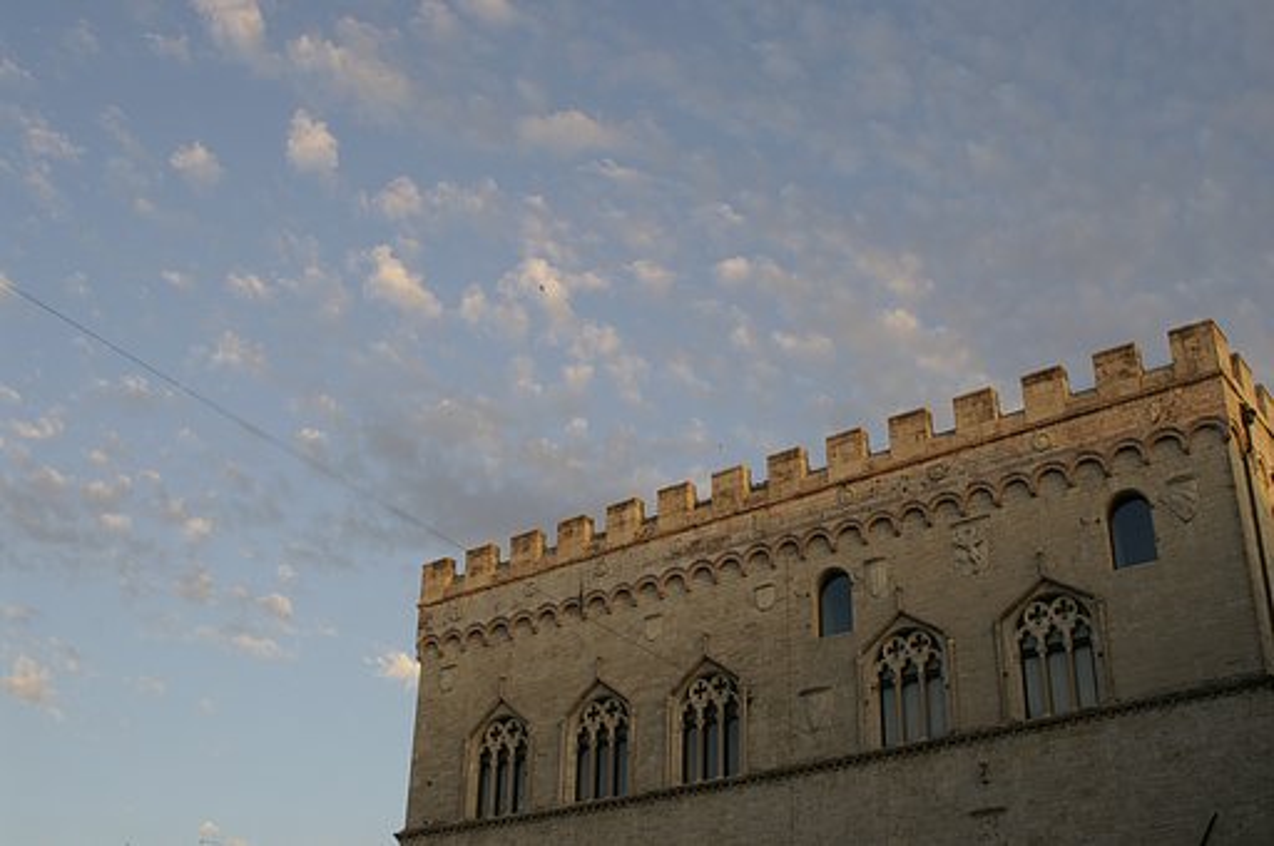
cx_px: 637
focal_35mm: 42
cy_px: 423
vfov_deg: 31.8
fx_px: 1484
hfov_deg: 46.5
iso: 100
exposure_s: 1/200
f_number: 4.5
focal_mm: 28
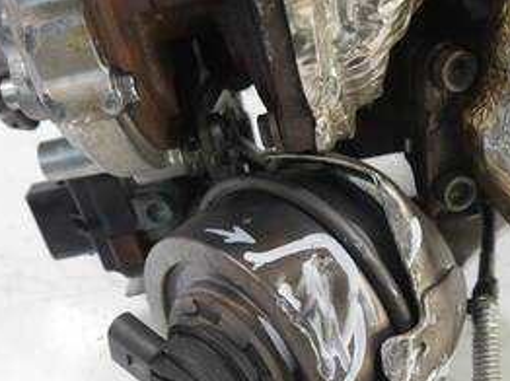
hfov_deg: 34.8
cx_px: 315
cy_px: 315
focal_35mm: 55
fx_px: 810
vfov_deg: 26.0
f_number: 3.6
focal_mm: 15
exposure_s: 1/60
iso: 640
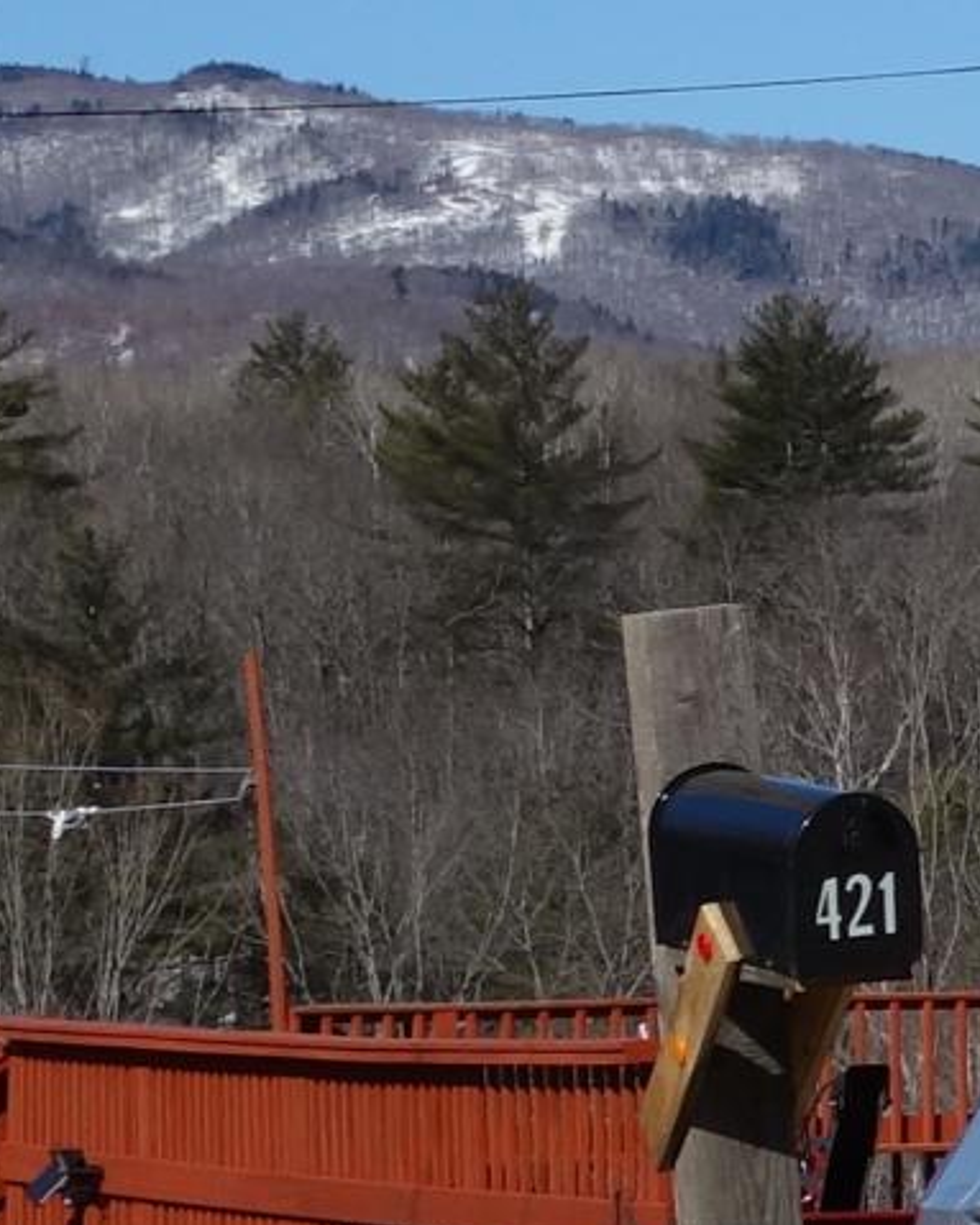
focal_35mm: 200
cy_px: 52
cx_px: 3042
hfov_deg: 6.9
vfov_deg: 9.6
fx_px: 7253
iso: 125
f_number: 5.6
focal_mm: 12.62
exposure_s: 1/800
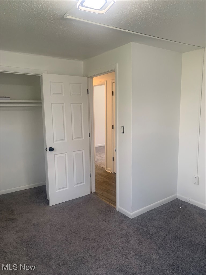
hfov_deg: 53.1
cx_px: 103
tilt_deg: -8.7
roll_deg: +1.4
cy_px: 138
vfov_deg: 67.3
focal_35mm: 26
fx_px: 206
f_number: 1.8
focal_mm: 4.25
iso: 100
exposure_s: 1/117
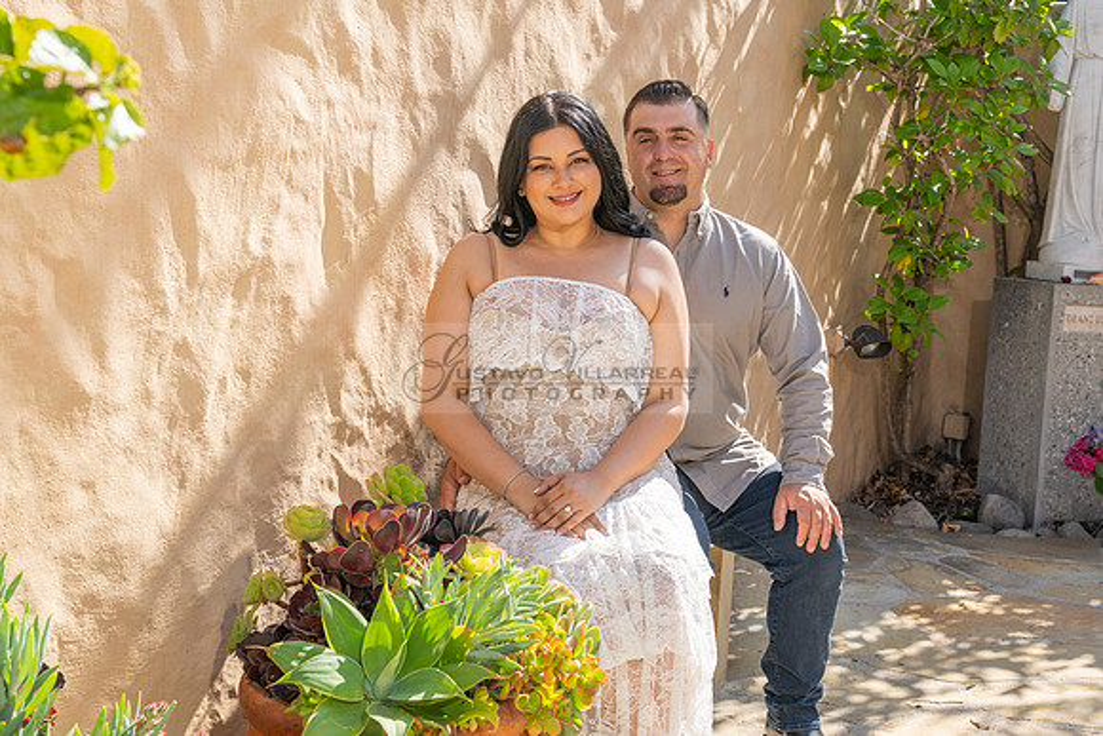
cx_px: 578
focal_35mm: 55
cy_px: 352
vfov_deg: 24.8
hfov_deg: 36.5
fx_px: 1671
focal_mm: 52
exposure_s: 1/200
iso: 200
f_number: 8
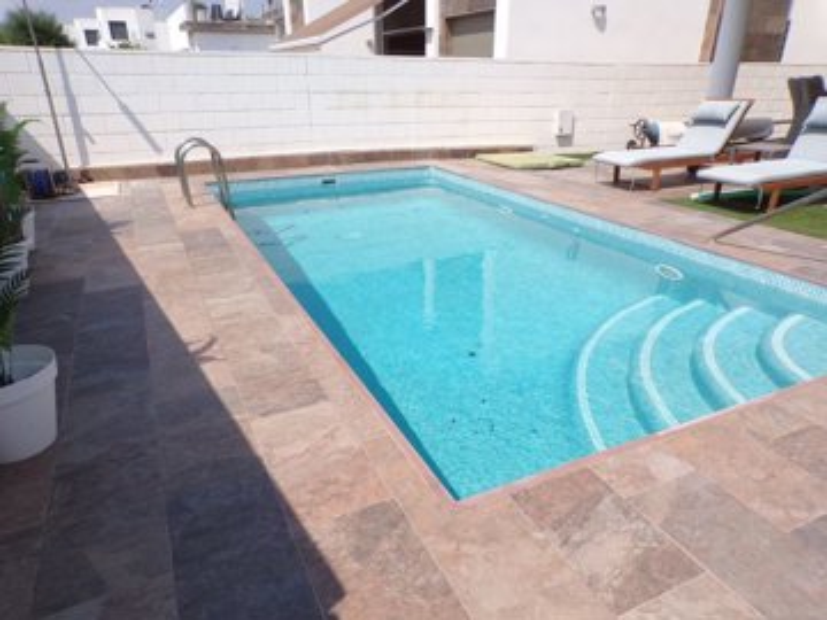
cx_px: 414
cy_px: 310
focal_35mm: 24
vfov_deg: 56.8
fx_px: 573
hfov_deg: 71.6
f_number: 5.8
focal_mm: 4.3
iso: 80
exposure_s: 1/450
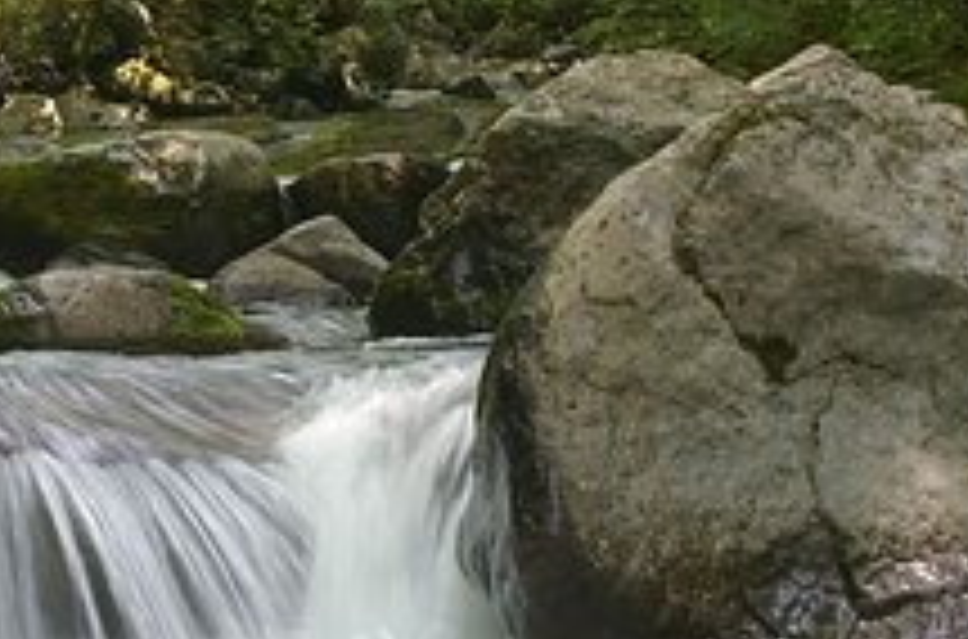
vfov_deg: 7.6
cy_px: 292
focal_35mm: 179
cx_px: 171
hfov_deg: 11.5
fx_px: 4799
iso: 200
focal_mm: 50
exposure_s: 1/13
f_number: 13
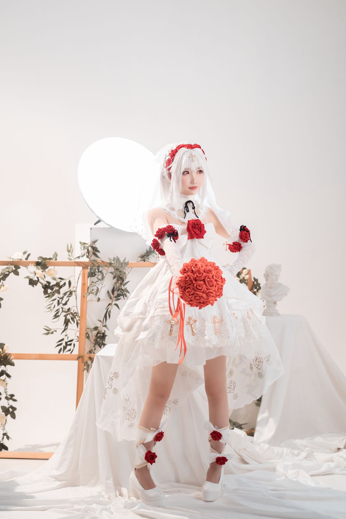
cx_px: 175
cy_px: 254
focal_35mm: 88
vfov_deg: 23.1
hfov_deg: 15.5
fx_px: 1269
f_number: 2.8
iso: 200
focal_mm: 85
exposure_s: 1/80
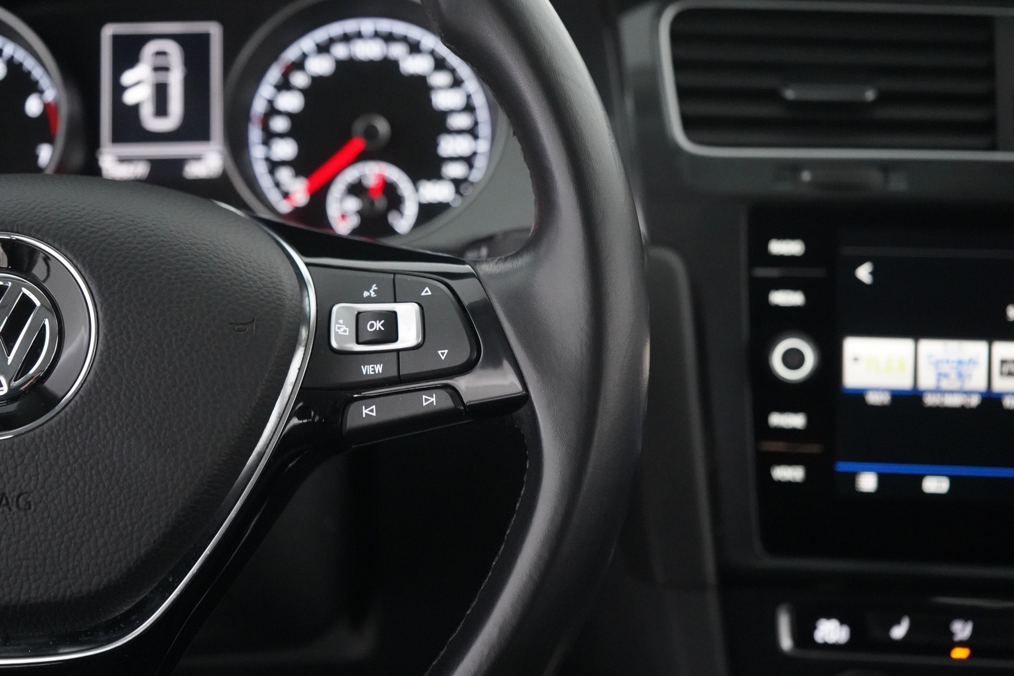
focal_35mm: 56
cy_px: 338
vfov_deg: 24.2
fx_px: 1577
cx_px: 507
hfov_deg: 35.6
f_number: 5
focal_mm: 56
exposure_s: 1/60
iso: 12800
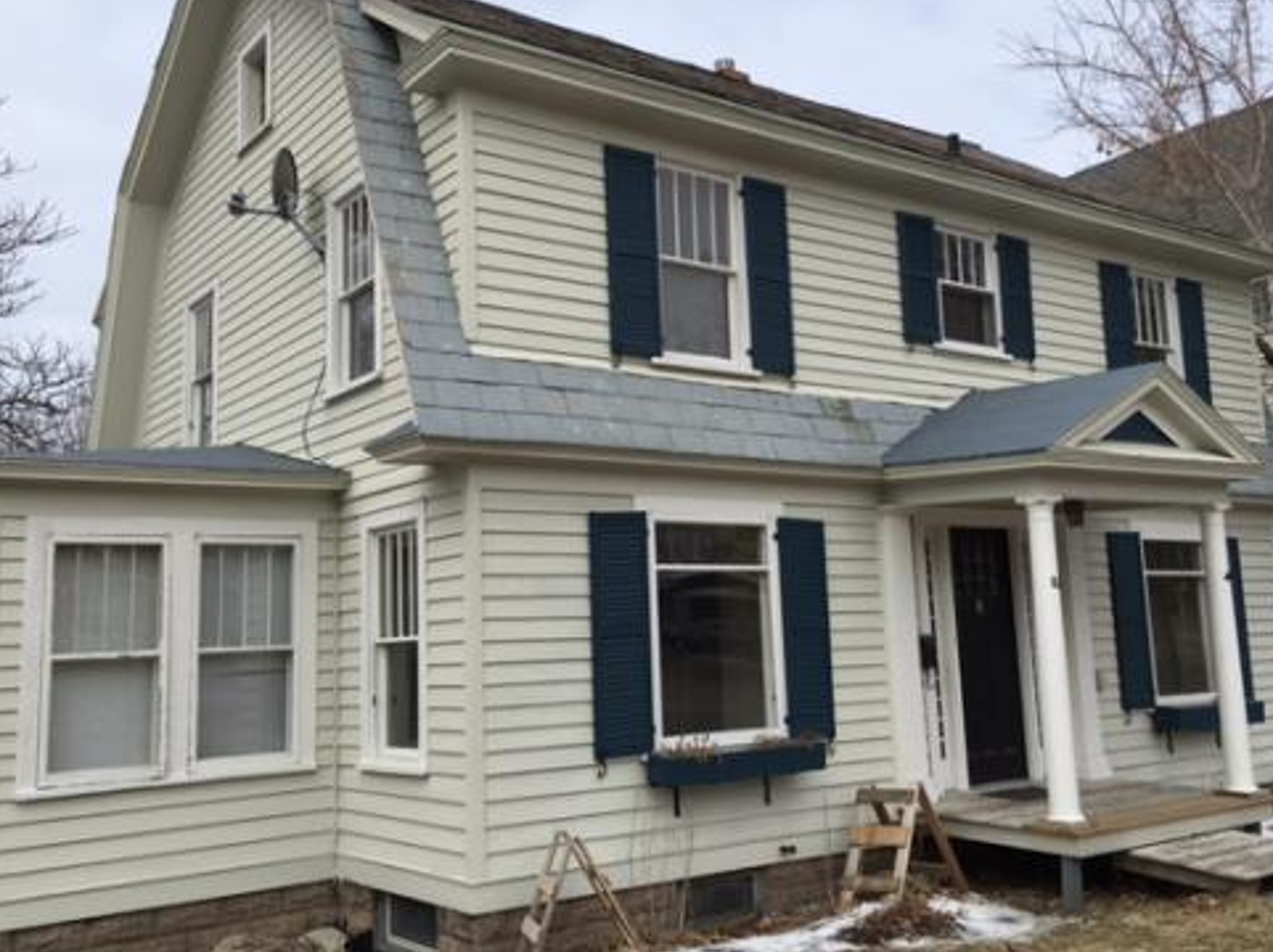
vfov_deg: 40.6
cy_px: 472
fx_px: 1286
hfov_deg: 52.6
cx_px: 678
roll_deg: +1.8
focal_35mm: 35
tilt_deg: +8.6
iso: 25
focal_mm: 4.15
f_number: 2.2
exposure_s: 1/1399
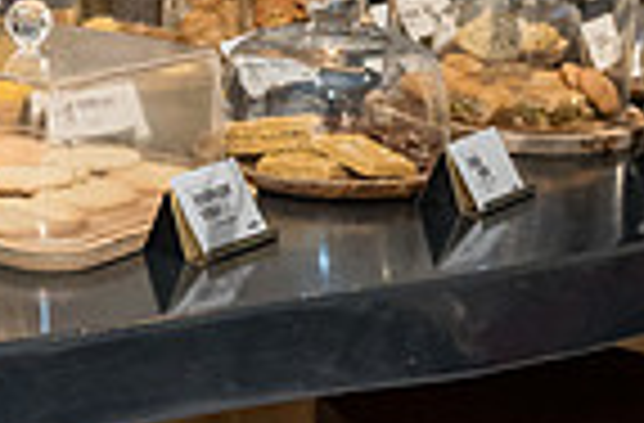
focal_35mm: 116
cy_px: 101
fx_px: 2066
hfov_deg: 16.6
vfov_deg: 11.7
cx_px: -233
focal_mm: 26
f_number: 4
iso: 1600
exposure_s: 1/200
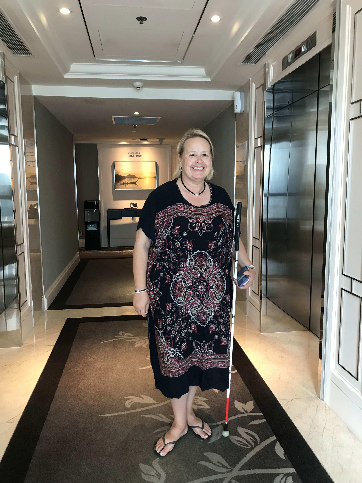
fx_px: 390
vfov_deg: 63.4
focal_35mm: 28
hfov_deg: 49.7
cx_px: 181
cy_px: 242
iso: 40
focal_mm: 3.99
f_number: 1.8
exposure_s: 1/17
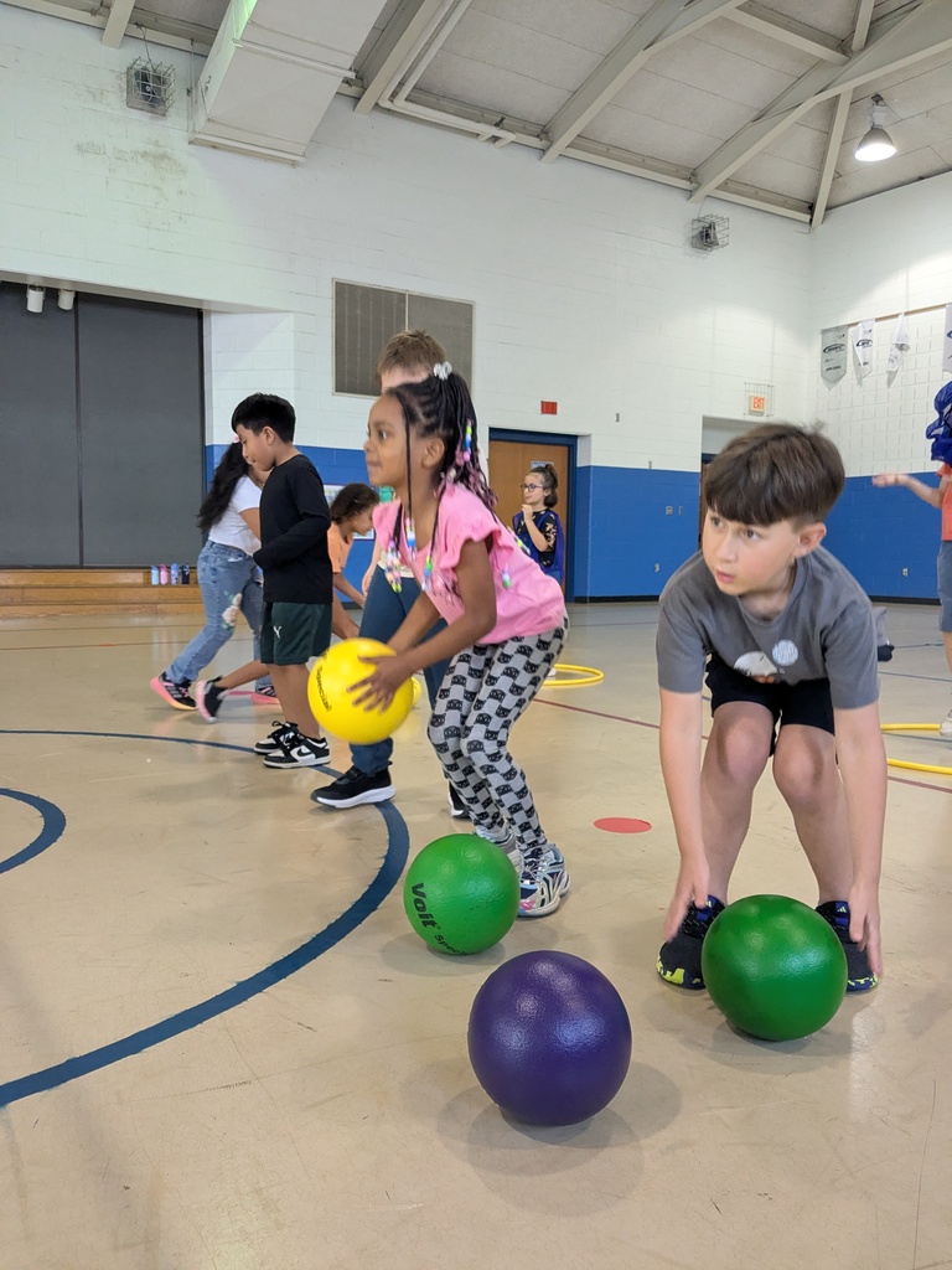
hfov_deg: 51.4
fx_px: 990
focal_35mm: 27
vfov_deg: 65.3
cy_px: 635
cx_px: 476
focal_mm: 4.38
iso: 295
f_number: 1.73
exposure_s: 1/120
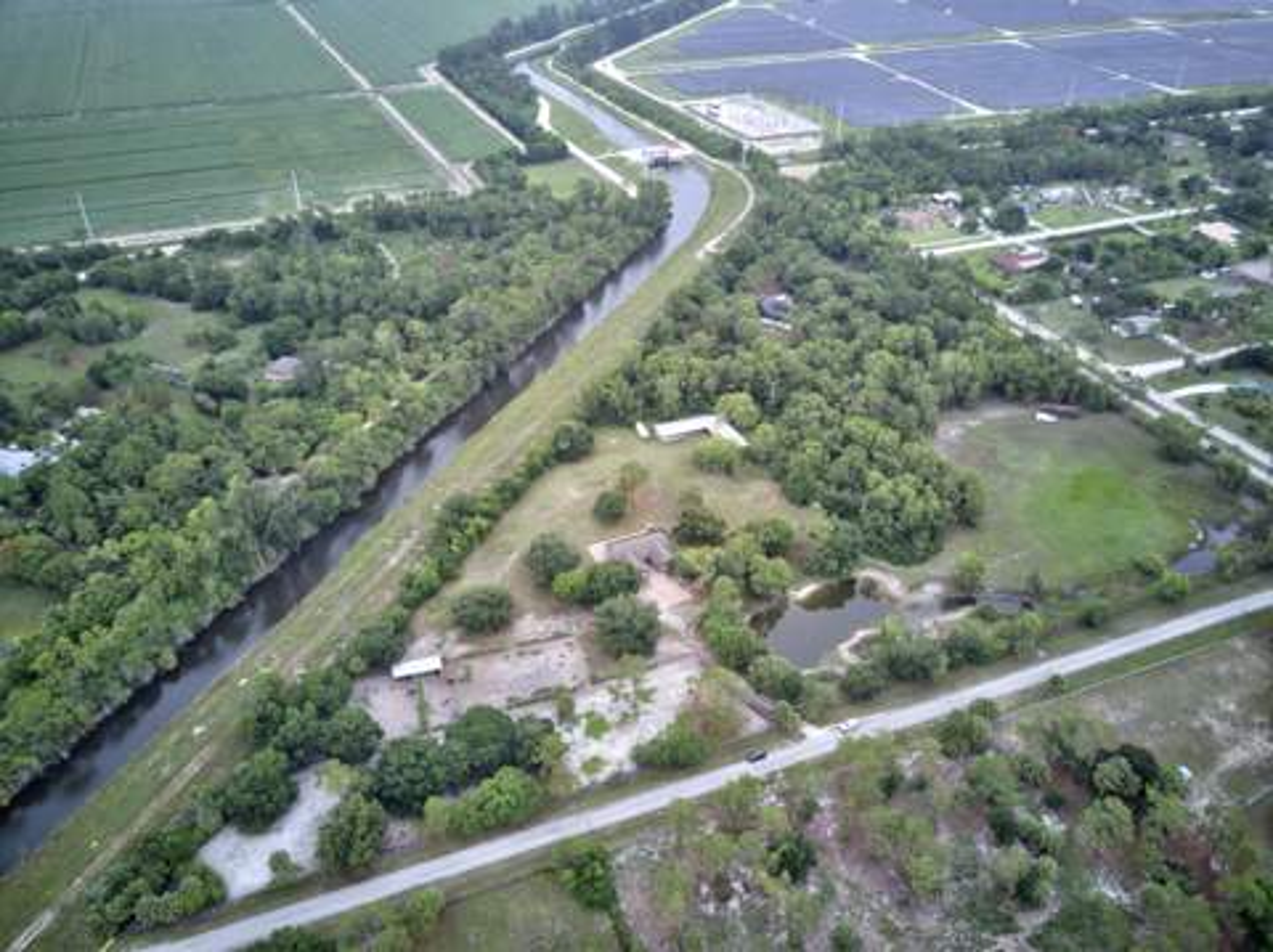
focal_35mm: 26
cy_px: 476
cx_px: 636
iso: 100
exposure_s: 1/217
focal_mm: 4.7
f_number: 2.2
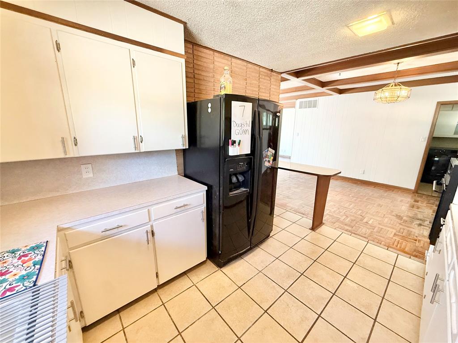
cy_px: 172
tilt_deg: -13.4
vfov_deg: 85.7
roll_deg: -0.6
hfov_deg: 102.1
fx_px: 185
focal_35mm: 14
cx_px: 229
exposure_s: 1/60
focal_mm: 2.22
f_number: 2.2
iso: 320
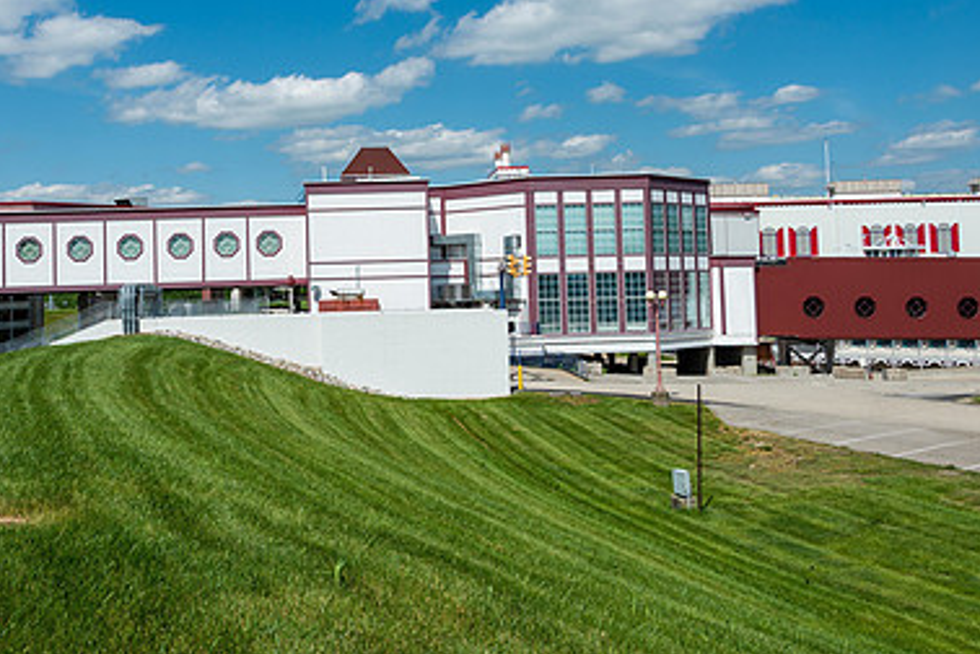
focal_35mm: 43
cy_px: 227
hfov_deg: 45.2
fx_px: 1170
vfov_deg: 31.0
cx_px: 389
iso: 100
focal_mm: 28
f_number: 9
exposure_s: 1/400
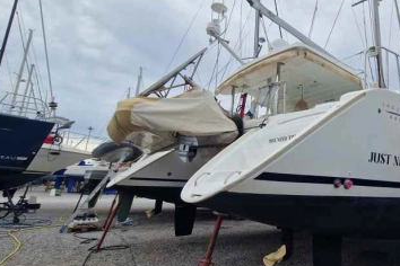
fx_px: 233
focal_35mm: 21
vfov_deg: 59.5
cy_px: 134
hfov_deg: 75.4
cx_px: 299
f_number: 2.2
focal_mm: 2.2
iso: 50
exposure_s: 1/1492
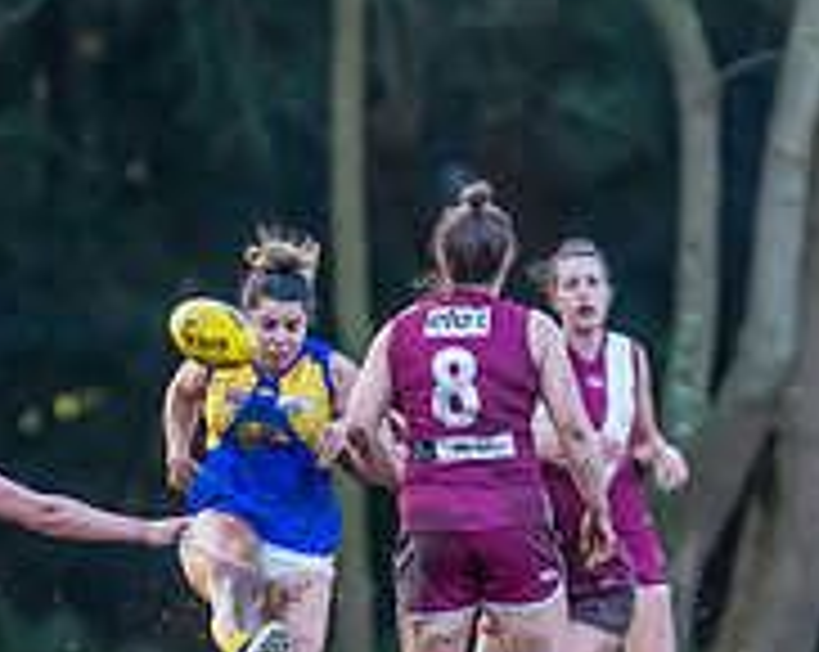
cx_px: 327
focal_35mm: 1414
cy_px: 587
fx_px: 34219
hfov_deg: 1.4
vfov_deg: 1.1
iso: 3200
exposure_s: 1/1250
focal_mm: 300
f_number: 2.8
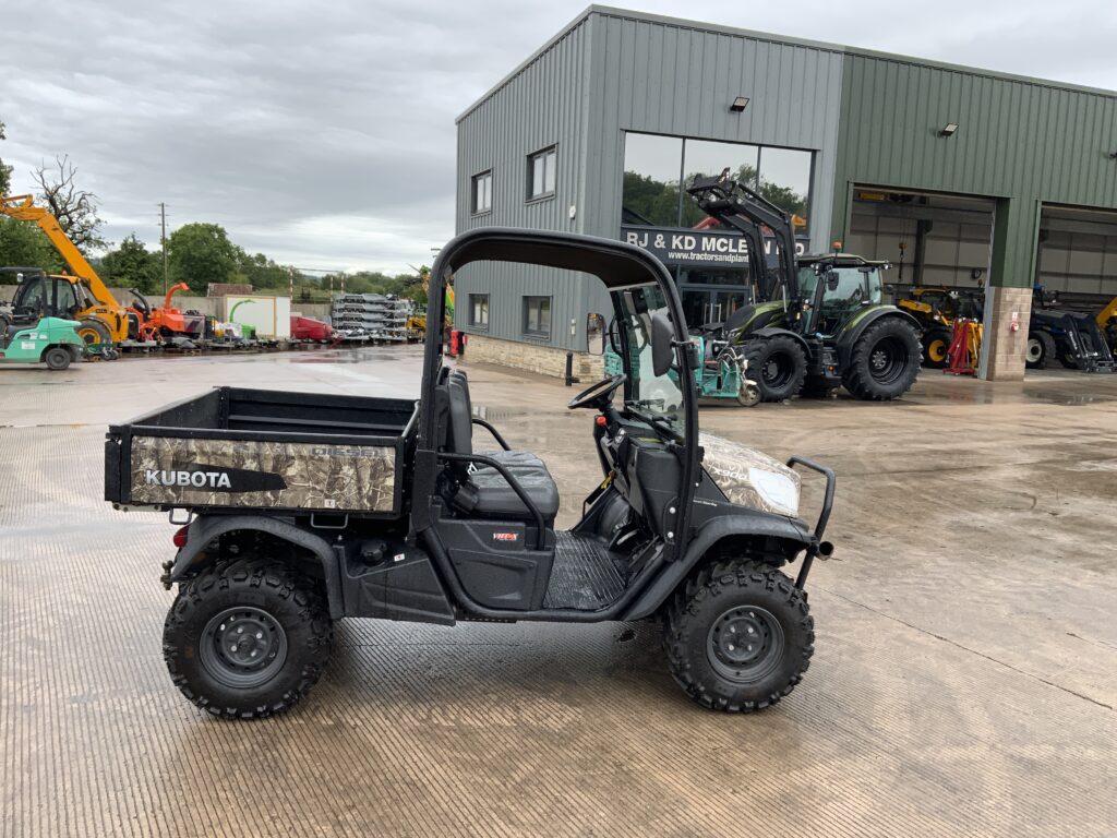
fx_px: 936
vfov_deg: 48.2
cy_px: 419
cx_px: 558
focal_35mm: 29
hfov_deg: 61.7
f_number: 1.8
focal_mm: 3
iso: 16
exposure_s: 1/403
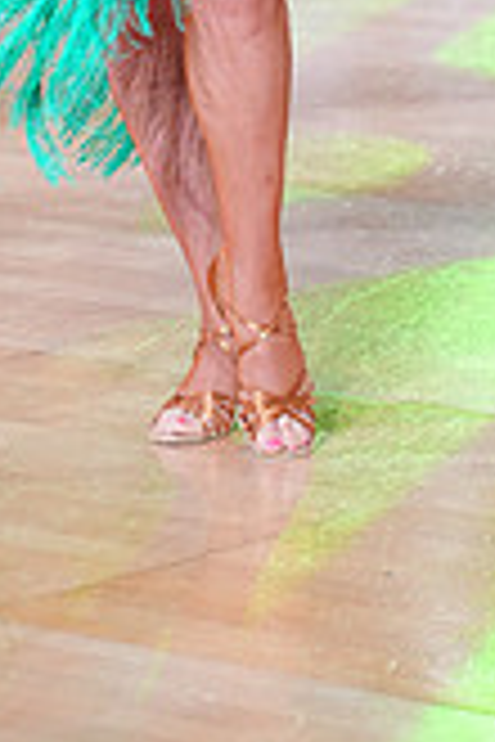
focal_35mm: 309
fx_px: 6373
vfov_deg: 6.6
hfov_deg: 4.4
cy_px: -319
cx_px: 322
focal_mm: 88
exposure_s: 1/400
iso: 2000
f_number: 2.8
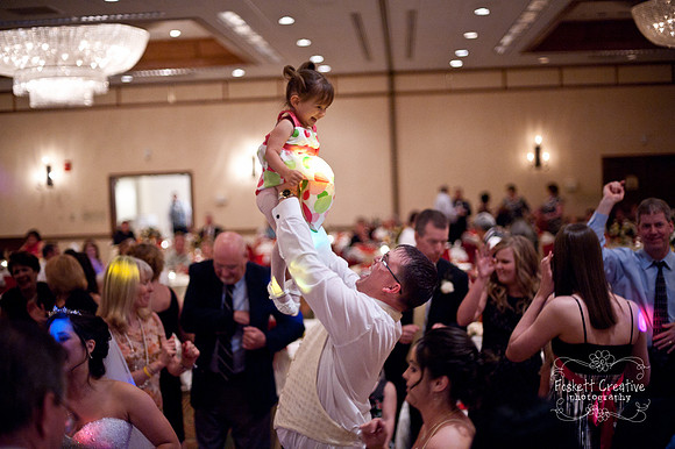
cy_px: 224
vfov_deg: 27.0
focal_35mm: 50
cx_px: 338
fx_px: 937
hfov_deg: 39.6
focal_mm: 50
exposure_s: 1/80
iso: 2500
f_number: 1.4
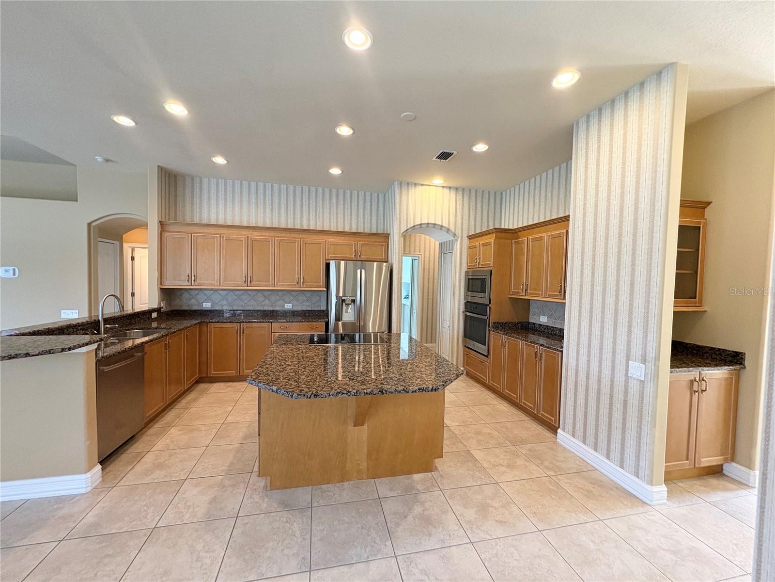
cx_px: 388
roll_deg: -1.2
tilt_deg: -1.5
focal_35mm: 14
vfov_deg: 85.7
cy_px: 291
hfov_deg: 102.1
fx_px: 313
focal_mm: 2.22
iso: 250
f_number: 2.2
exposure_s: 1/60
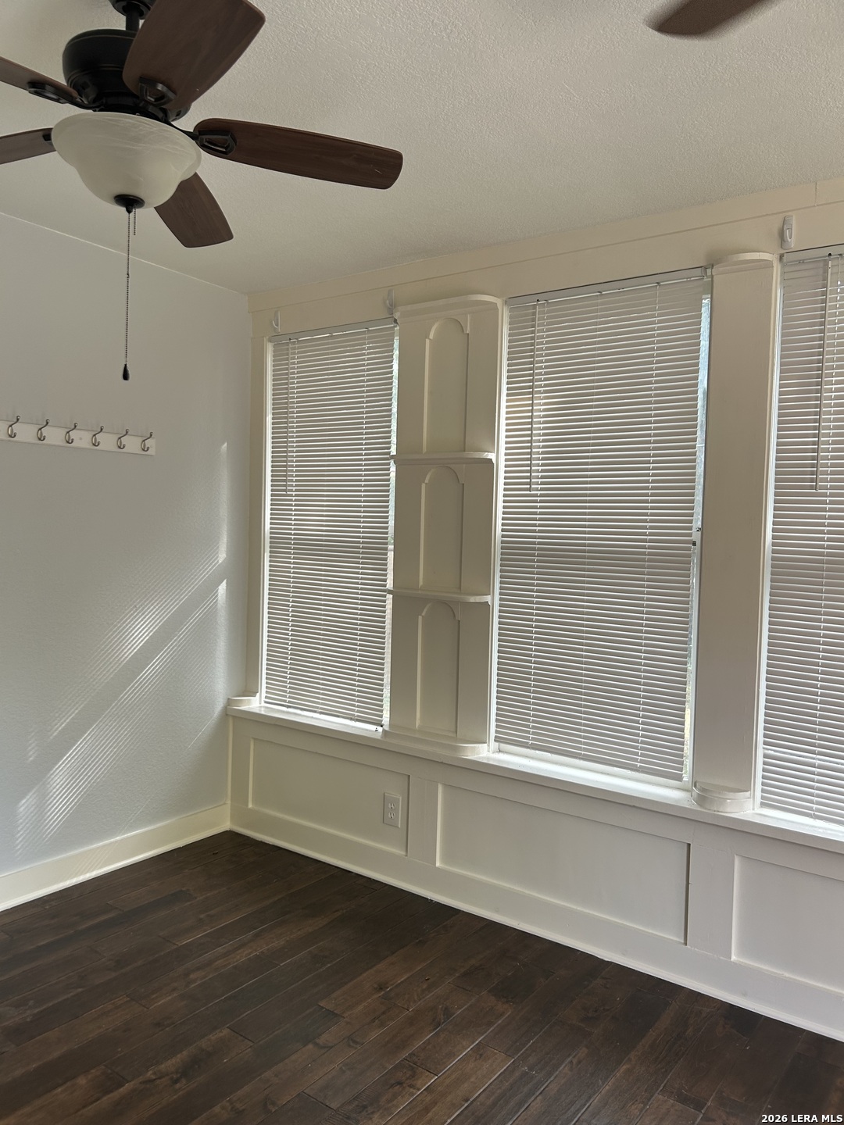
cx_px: 422
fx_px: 845
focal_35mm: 26
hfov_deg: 53.1
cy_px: 562
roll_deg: -2.1
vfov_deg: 67.3
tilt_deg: -2.0
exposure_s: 1/121
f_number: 1.5
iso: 64
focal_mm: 5.7
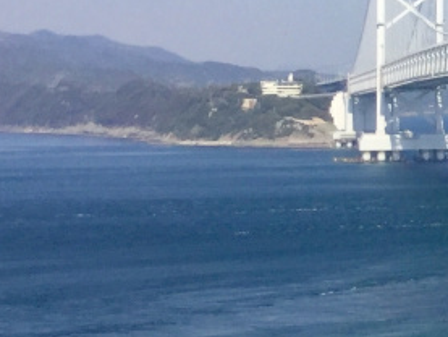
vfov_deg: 10.6
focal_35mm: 140
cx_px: 945
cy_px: 70
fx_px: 1813
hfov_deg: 12.2
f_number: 2.4
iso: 25
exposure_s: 1/1335
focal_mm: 3.3
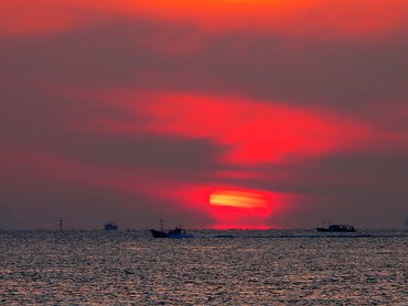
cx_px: 237
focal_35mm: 581
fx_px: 6852
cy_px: 110
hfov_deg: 3.4
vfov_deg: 2.6
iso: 100
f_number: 7.1
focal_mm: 88.8
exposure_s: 1/40
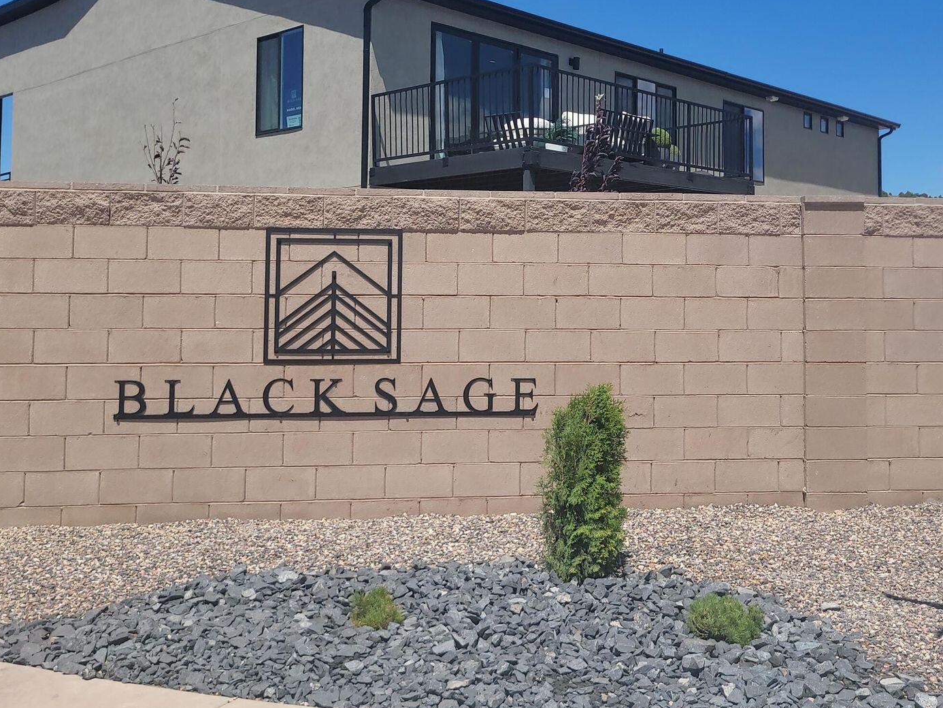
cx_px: 569
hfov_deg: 46.5
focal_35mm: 40
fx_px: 1090
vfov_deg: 35.6
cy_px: 238
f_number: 1.8
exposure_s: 1/3808
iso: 50
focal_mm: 5.4
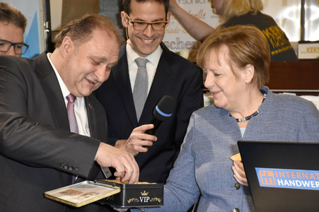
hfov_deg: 16.1
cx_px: 160
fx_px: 1129
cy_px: 106
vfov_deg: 10.7
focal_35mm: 128
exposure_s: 1/60
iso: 1600
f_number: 6.3
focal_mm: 85
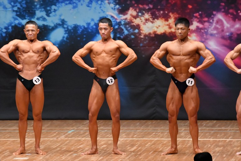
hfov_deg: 7.6
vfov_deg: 5.1
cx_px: 120
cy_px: 80
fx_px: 1807
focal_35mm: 270
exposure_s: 1/400
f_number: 5.6
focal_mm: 180
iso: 8000
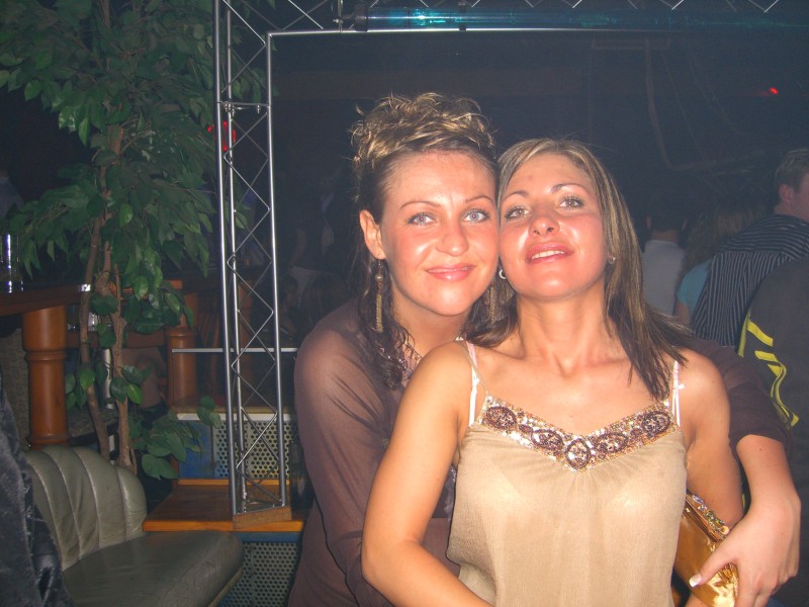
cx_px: 404
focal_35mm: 38
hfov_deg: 49.0
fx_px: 888
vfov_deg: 37.7
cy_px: 304
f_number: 2.8
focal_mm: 7.9
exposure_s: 1/60
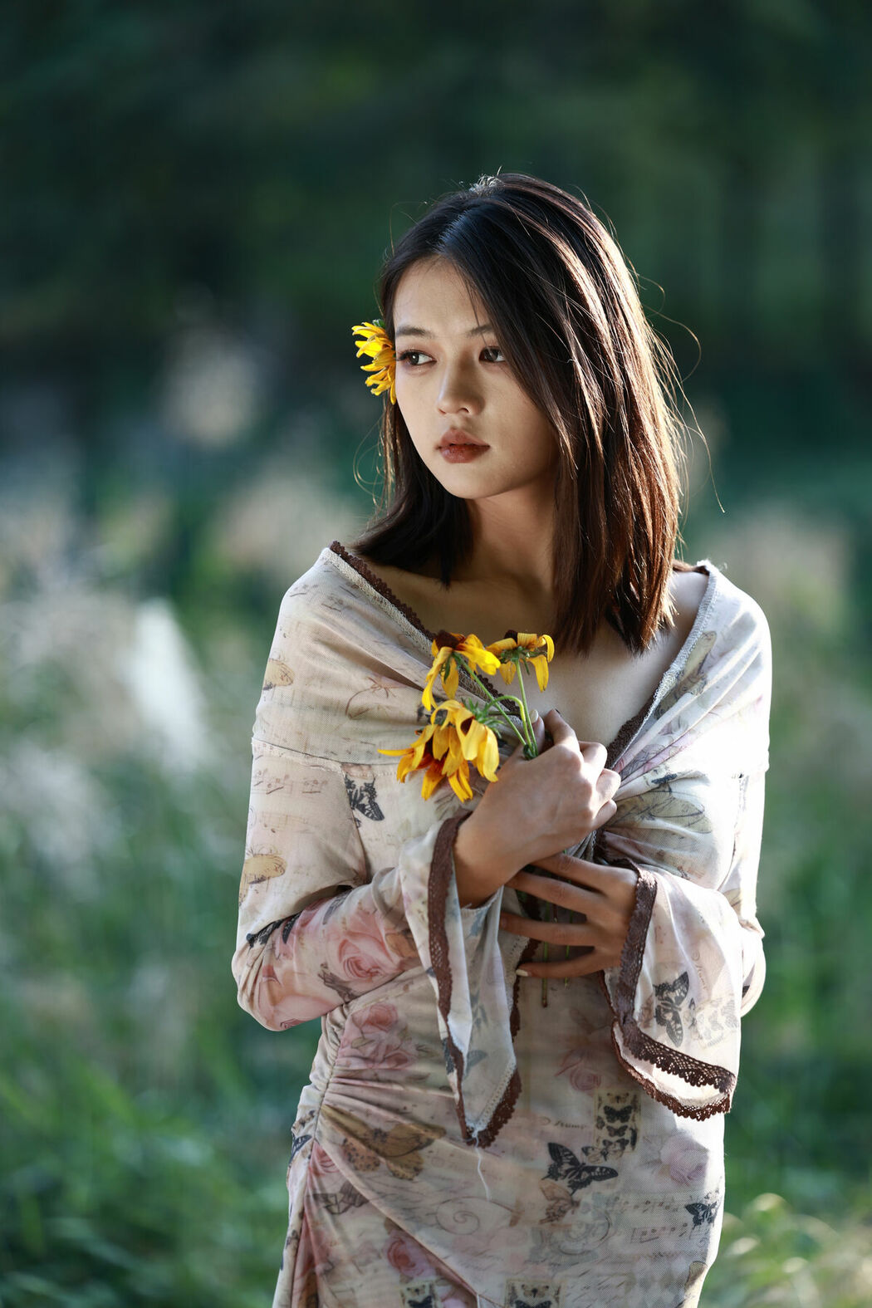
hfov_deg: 10.2
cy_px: 654
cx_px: 436
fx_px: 4868
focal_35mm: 134
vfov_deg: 15.3
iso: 125
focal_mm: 135
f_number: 2.8
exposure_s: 1/250
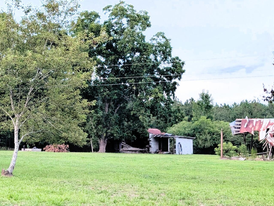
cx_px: 55
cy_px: 129
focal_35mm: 56
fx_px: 444
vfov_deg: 26.1
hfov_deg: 33.3
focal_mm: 6.9
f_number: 1.68
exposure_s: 1/64.8
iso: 252
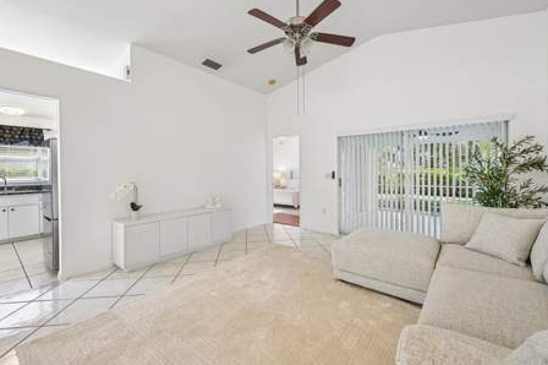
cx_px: 273
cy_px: 172
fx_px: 228
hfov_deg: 100.4
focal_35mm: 15
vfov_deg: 77.2
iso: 400
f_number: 8
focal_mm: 14
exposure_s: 1/50
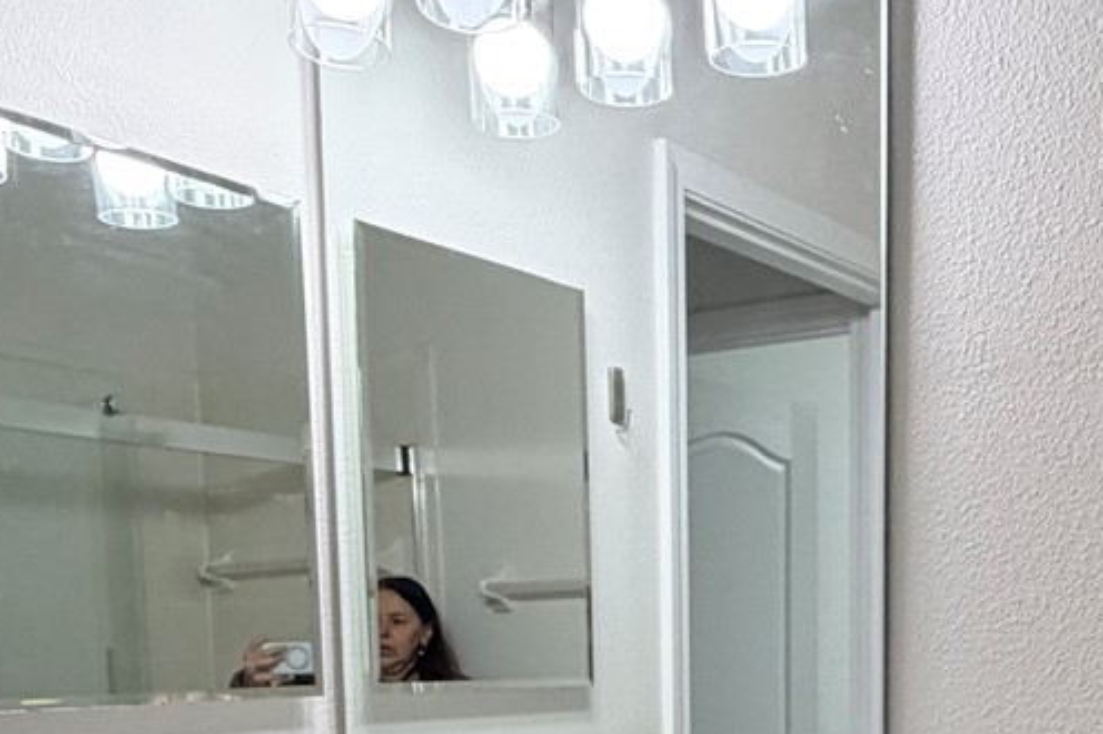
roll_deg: +0.9
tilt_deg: -6.6
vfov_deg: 26.5
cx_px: 821
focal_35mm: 47
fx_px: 1439
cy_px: 794
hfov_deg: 40.8
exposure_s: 1/120
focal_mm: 2.22
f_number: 2.2
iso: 250
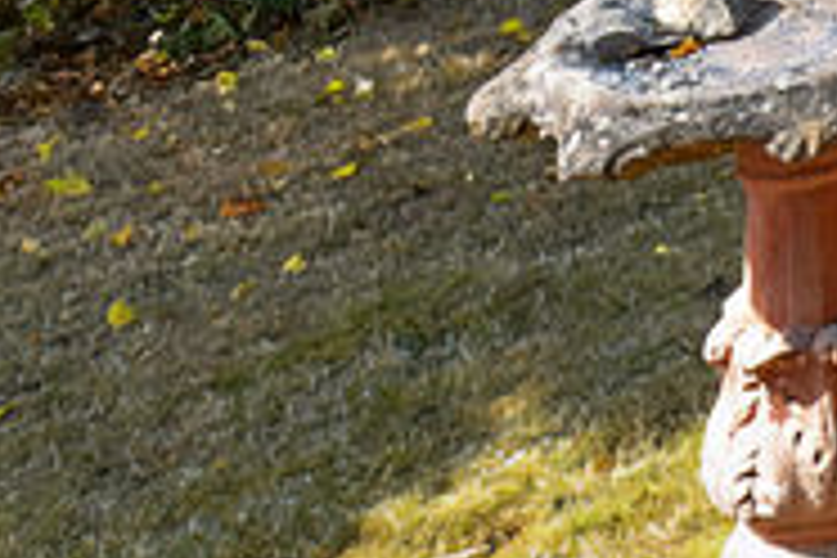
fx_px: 1790
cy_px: -767
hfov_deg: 15.1
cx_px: 2002
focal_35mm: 77
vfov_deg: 13.3
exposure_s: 1/640
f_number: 13
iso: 250
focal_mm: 14
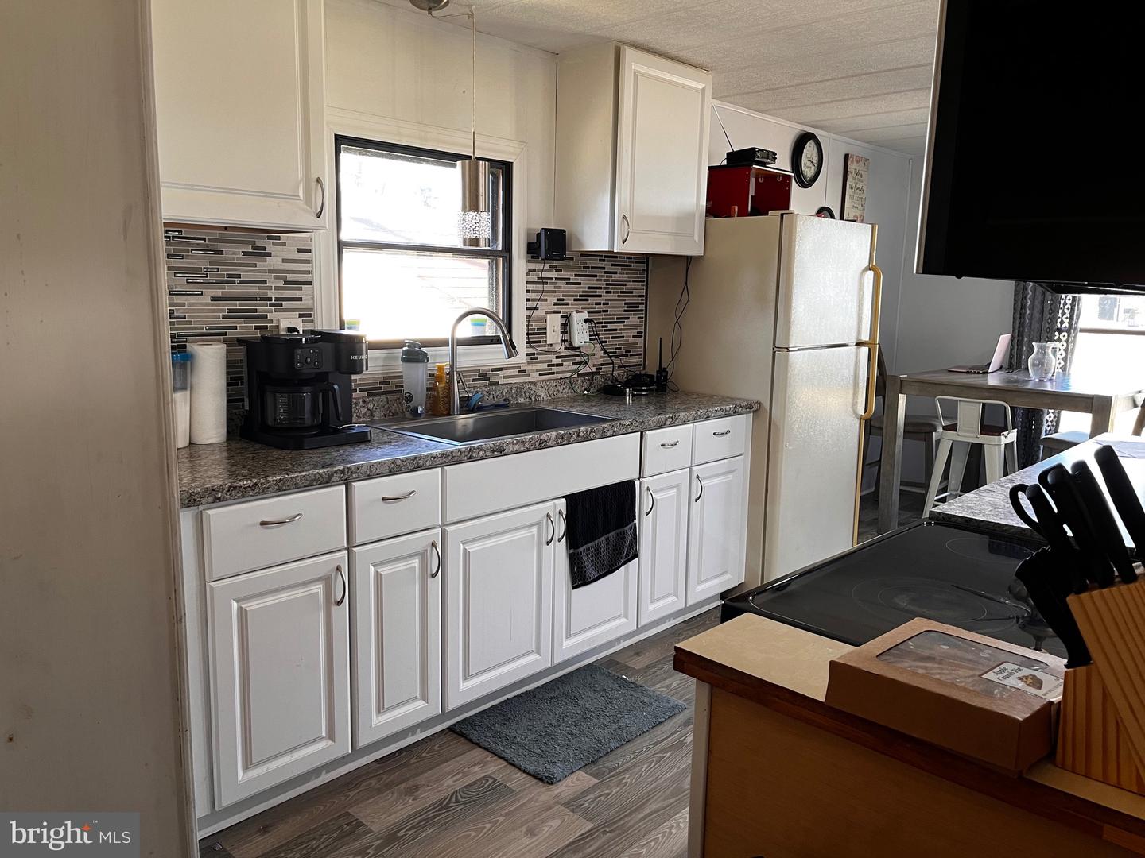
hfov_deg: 67.3
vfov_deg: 53.1
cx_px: 572
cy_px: 429
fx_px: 860
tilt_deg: -8.8
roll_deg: -0.3
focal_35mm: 26
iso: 100
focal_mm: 5.1
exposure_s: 1/60
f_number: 1.6
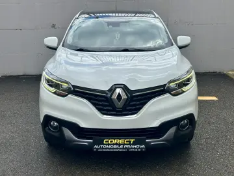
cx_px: 117
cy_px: 88
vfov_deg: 30.3
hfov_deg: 39.7
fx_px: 324
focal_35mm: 48
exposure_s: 1/2203
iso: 64
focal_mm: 6.86
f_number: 1.78
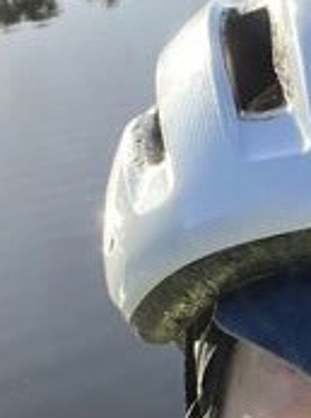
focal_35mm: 102
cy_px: 330
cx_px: 424
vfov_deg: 19.1
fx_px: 1226
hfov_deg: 13.8
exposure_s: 1/254
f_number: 2.2
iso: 32
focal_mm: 2.71
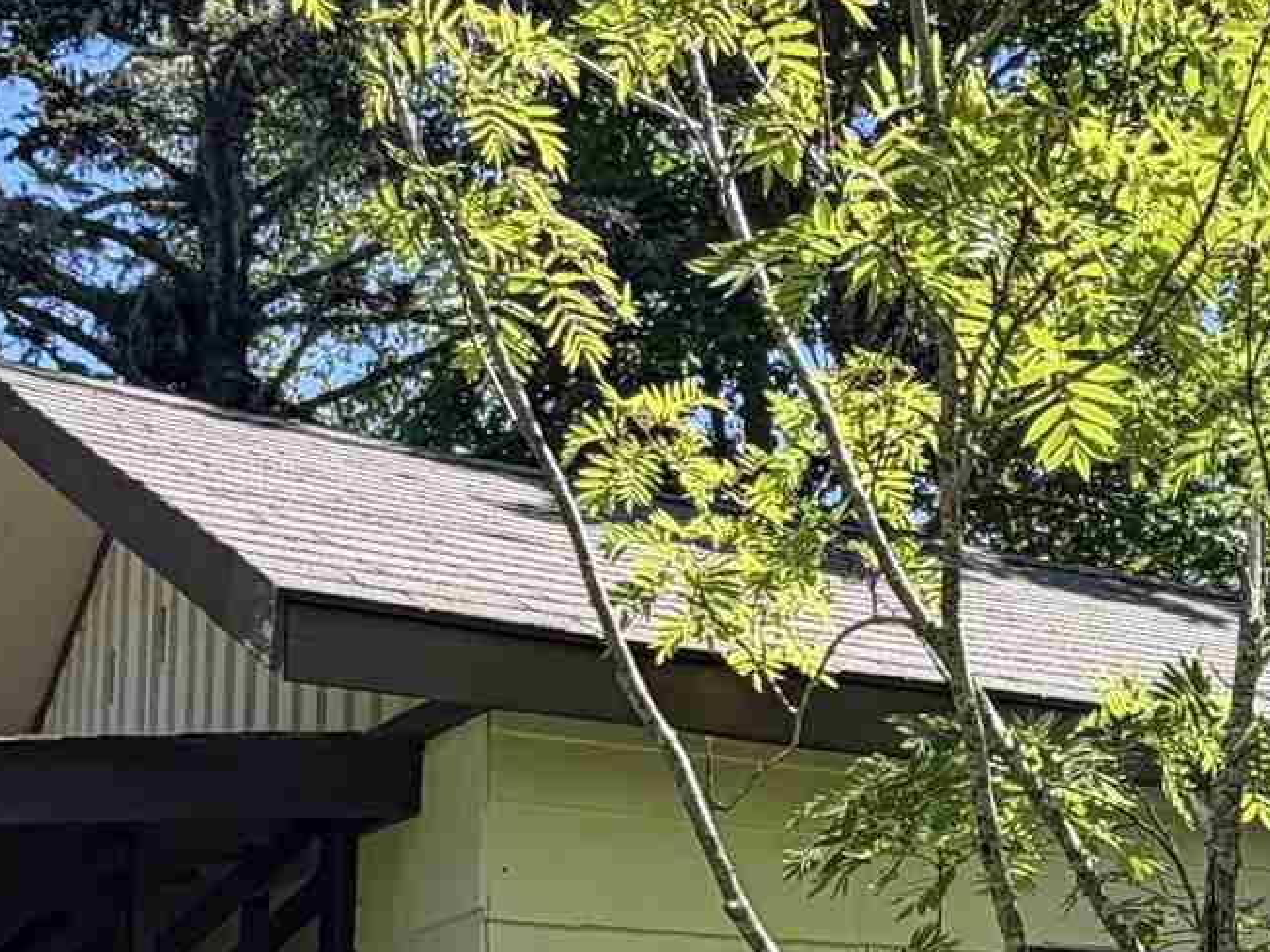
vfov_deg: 21.5
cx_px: 954
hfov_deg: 28.9
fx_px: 2421
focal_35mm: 66
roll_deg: -0.7
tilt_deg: +7.8
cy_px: 958
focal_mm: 2.22
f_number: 2.2
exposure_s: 1/502
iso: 40
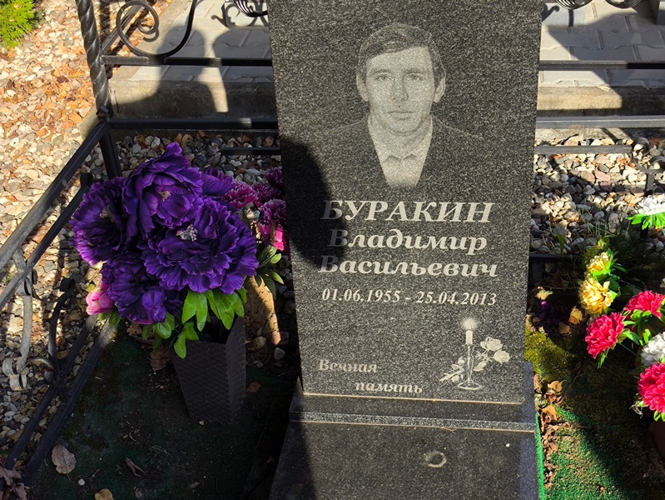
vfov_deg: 29.1
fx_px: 961
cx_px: 332
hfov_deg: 38.2
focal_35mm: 50
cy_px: 250
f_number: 1.7
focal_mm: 4.71
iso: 50
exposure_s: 1/832
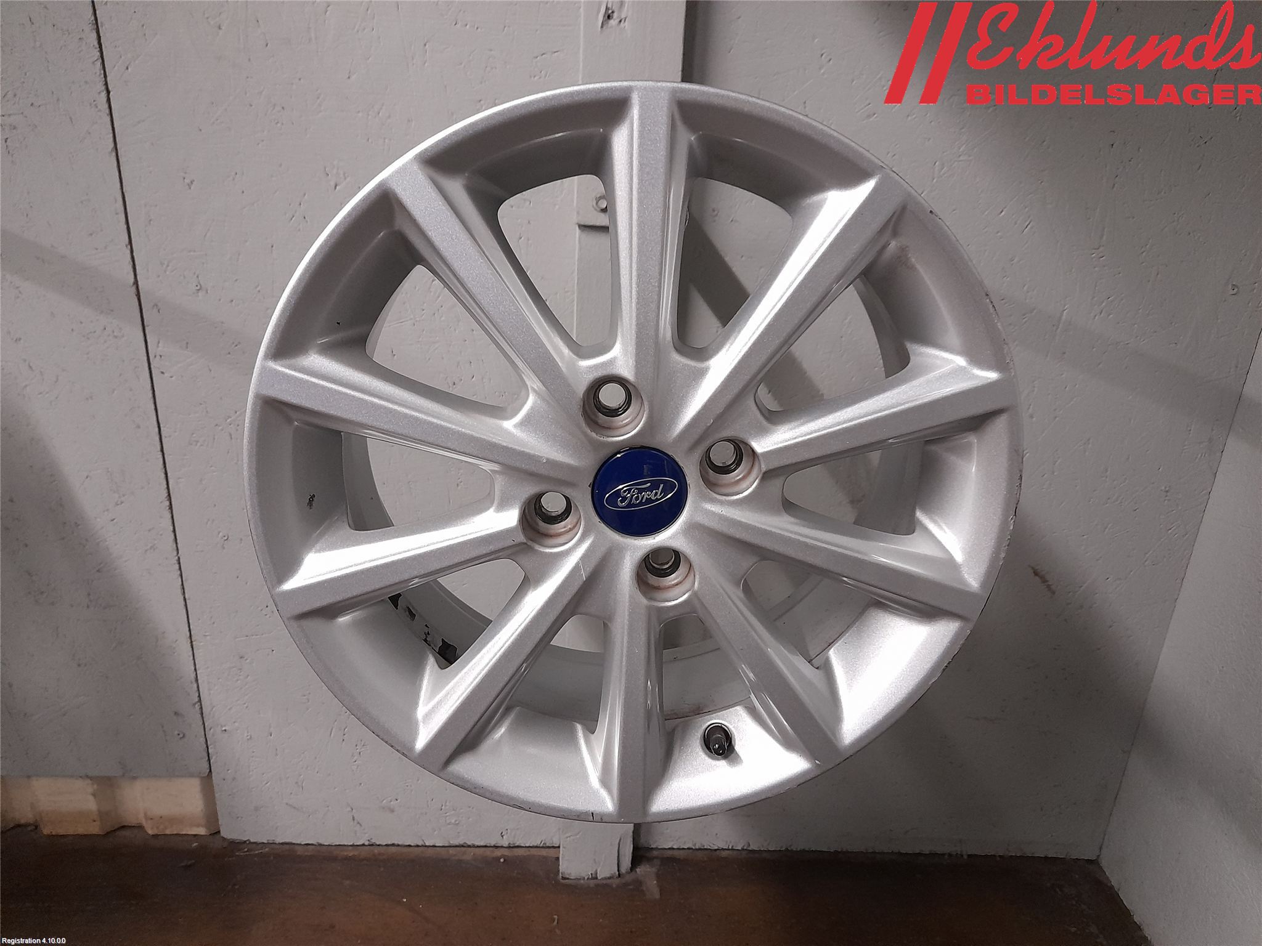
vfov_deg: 54.9
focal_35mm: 25
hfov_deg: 69.4
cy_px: 473
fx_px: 911
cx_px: 631
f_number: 2
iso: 400
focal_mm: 4.6
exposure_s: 1/25
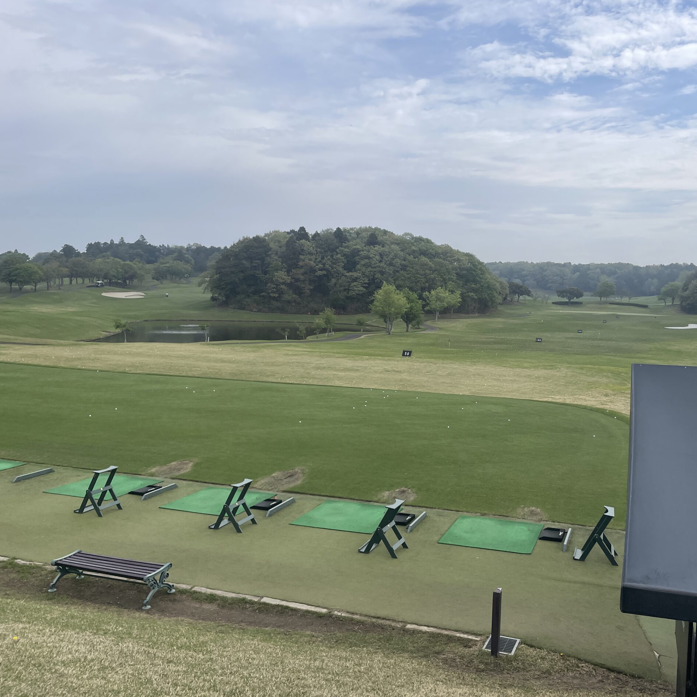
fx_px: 706
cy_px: 351
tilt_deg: -3.1
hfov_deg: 51.7
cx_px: 453
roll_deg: -0.7
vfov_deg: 52.5
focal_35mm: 31
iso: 32
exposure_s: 1/3861
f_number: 1.6
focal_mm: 4.2
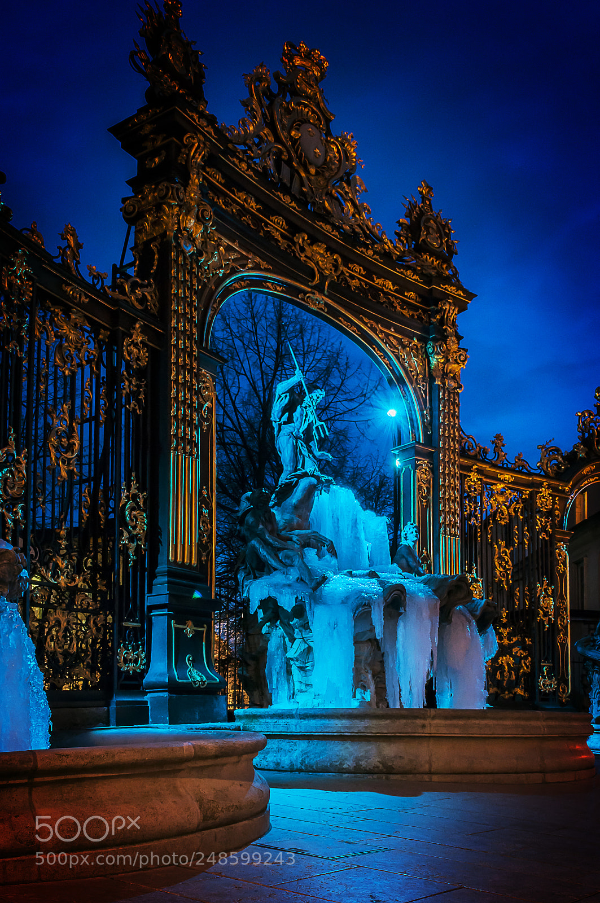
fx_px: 677
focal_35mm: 27
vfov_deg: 67.4
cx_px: 300
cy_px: 452
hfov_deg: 47.8
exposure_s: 2
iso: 200
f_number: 13
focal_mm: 18
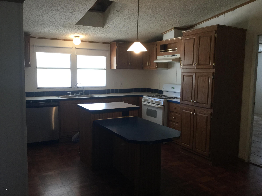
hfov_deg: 58.4
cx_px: 131
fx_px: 235
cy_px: 98
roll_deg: -1.9
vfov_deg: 45.4
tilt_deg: -6.5
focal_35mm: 31
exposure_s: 1/30
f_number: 2.4
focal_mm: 3.3
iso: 50
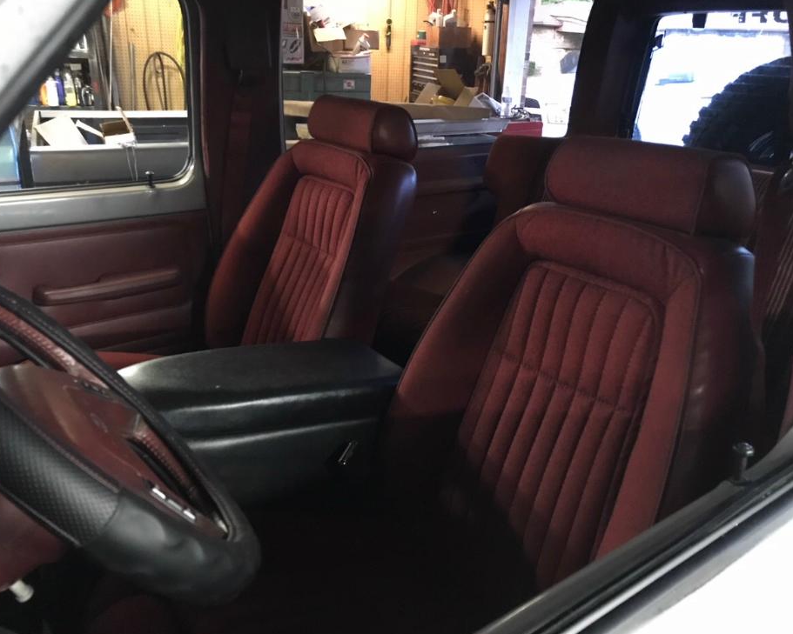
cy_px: 319
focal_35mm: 30
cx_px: 408
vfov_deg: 48.5
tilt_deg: -22.3
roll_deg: -2.9
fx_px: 704
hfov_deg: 58.8
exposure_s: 1/4
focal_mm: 3.99
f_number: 1.8
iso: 200
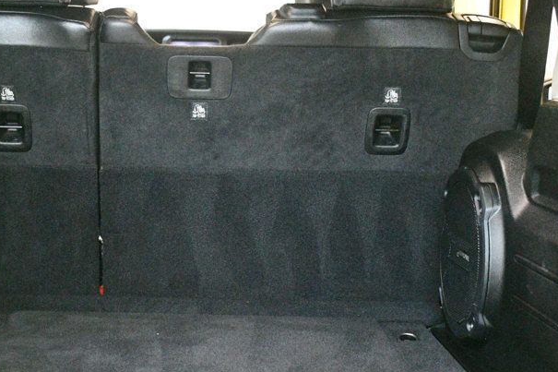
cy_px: 216
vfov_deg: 20.6
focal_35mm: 66
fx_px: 1023
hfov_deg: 30.4
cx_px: 198
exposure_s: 1/60
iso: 12800
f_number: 3.8
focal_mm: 26
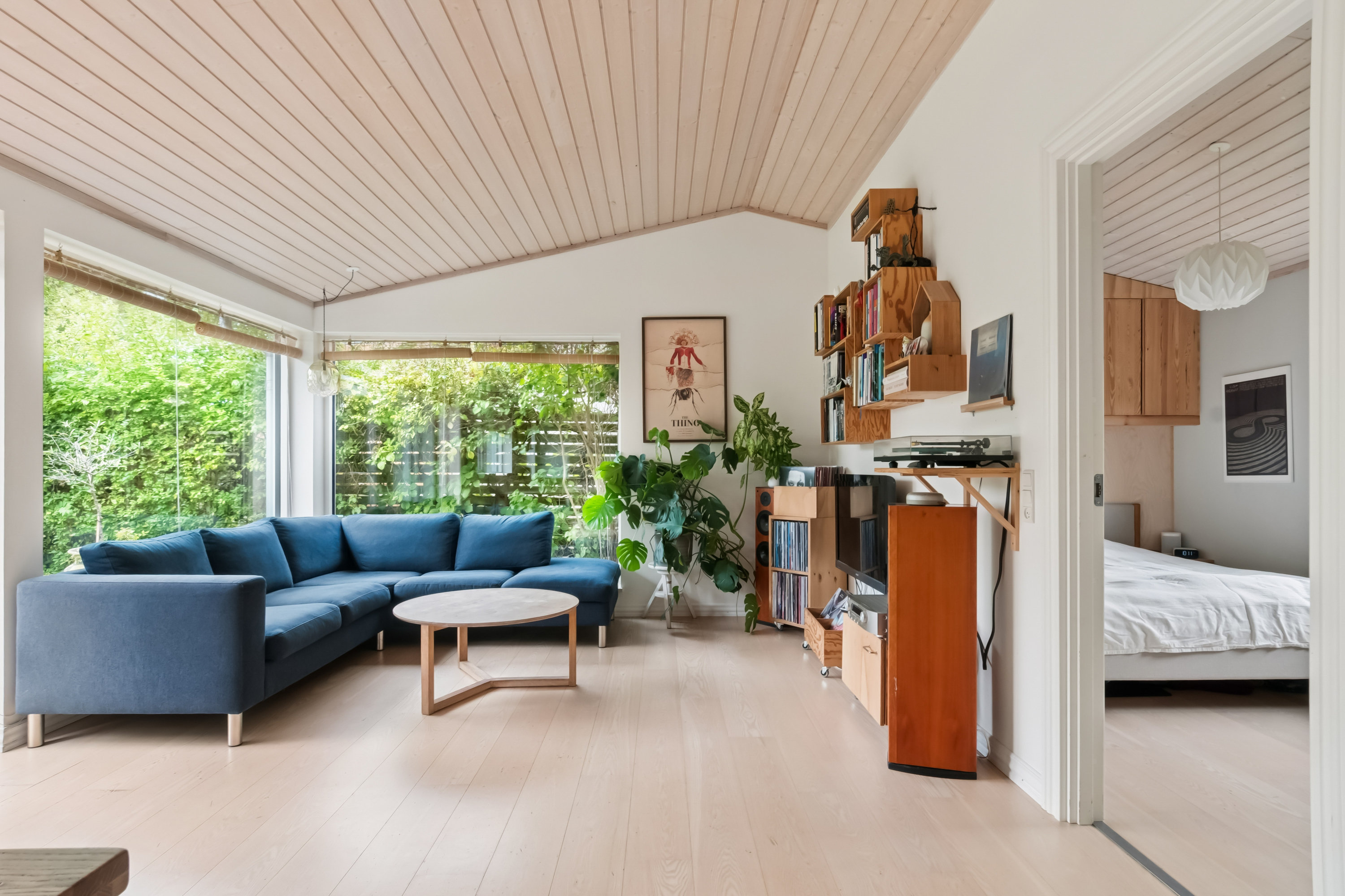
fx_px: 672
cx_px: 672
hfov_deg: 90.0
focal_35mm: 18
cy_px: 448
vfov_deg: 67.4
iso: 200
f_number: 10
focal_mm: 12
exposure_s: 1/2
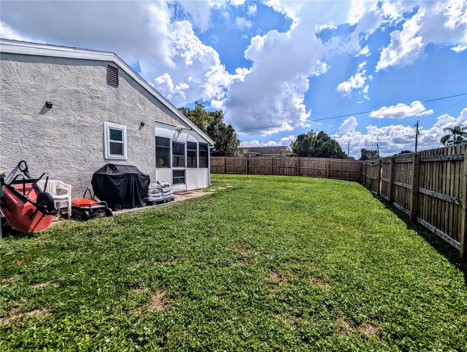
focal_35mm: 16
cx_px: 234
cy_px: 176
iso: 45
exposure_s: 1/3571
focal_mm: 2.35
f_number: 2.2
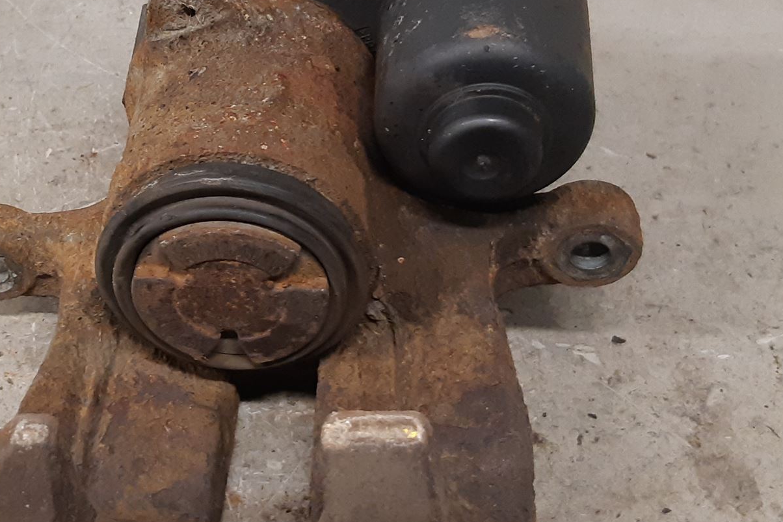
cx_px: 178
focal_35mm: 46
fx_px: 1001
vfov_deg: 29.2
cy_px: 271
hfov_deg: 41.3
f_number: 1.7
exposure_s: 1/50
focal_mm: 3.93
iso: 200
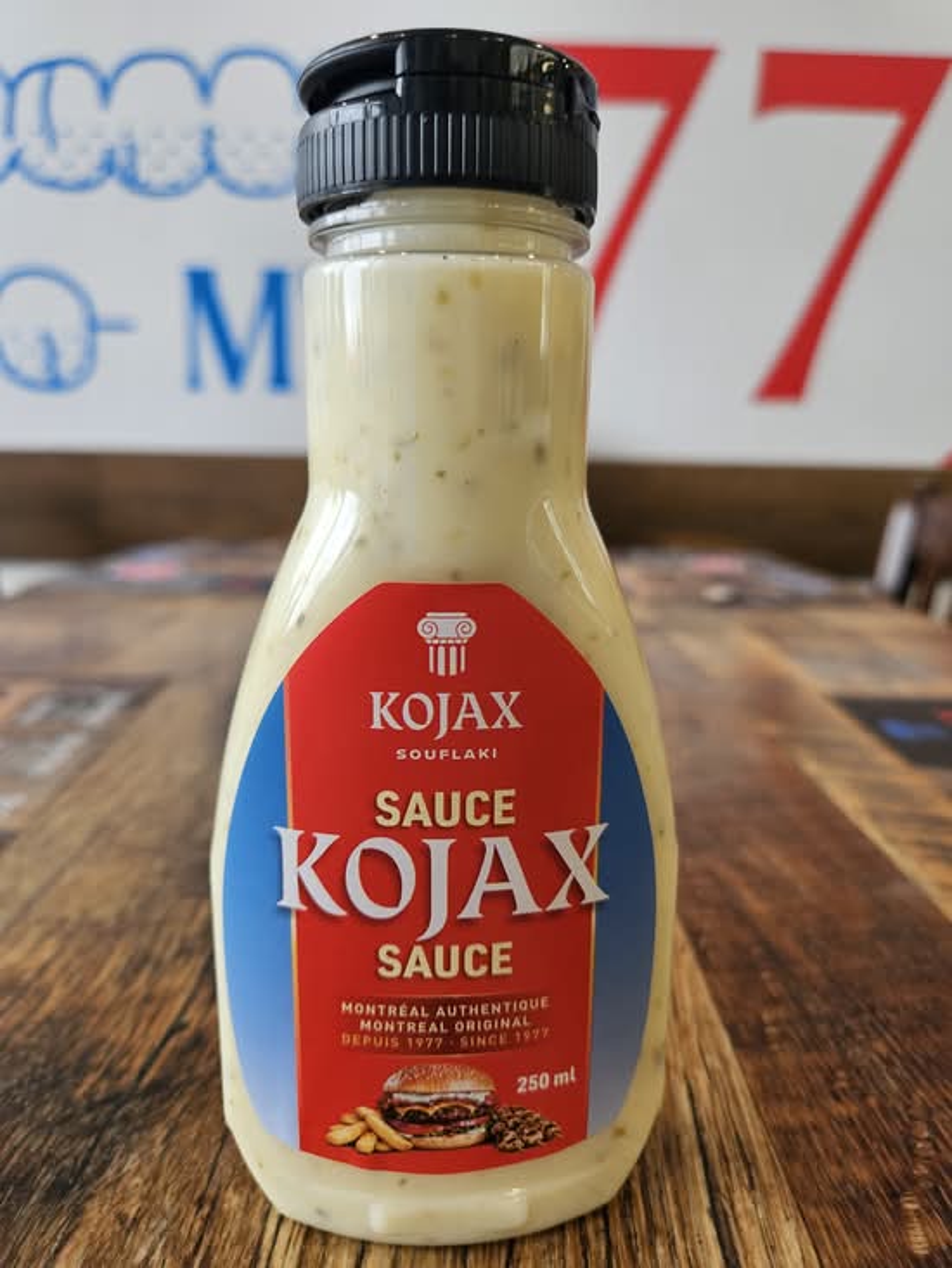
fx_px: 843
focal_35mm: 23
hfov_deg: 58.9
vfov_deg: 73.9
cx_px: 476
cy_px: 634
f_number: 1.8
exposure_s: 1/120
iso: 100
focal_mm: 5.4
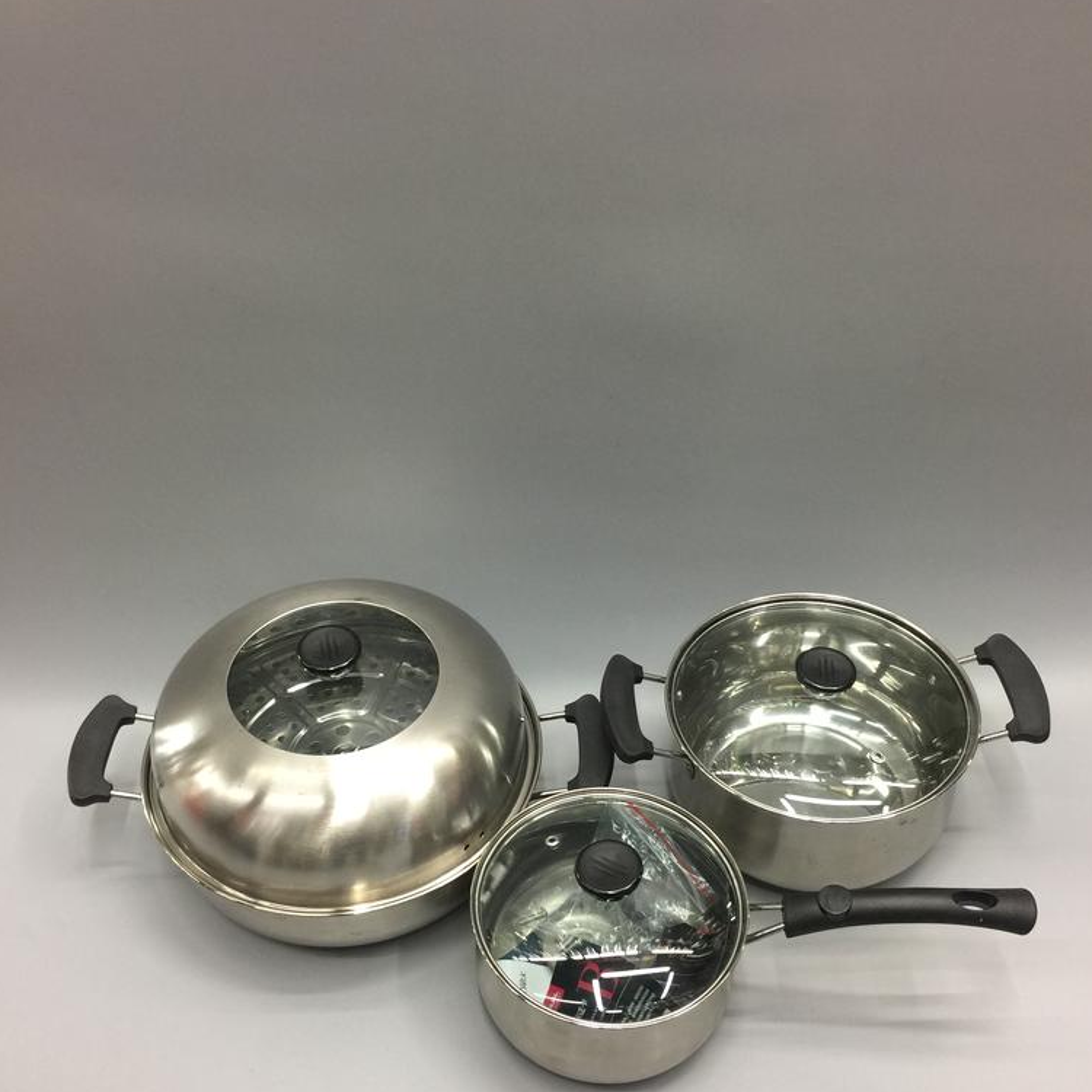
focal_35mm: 35
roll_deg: -1.0
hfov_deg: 47.2
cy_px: 609
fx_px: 1249
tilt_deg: -42.7
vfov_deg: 47.1
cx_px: 552
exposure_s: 1/17
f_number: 2.2
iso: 50
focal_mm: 4.15
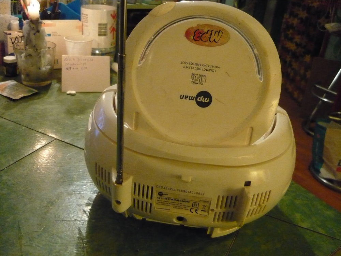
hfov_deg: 55.4
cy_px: 128
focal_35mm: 33
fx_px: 325
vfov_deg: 42.9
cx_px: 170
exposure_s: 1/15
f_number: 2.8
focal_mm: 5.5
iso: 800
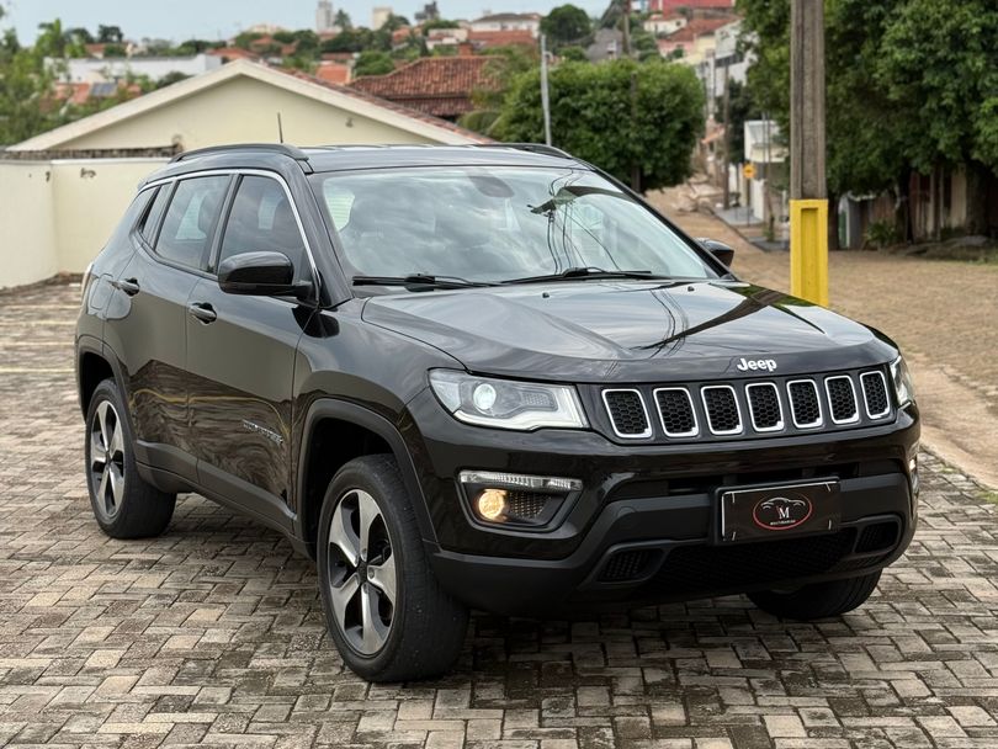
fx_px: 1384
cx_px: 499
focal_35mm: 48
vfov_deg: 30.3
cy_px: 374
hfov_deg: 39.6
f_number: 1.78
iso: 64
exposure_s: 1/1642
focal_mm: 6.76
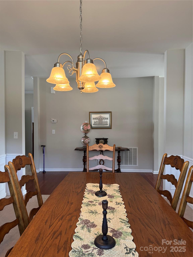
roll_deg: -0.4
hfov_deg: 56.8
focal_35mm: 24
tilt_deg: -2.1
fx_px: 178
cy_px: 128
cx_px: 96
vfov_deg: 71.6
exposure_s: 1/120
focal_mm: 6.76
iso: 200
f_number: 1.78
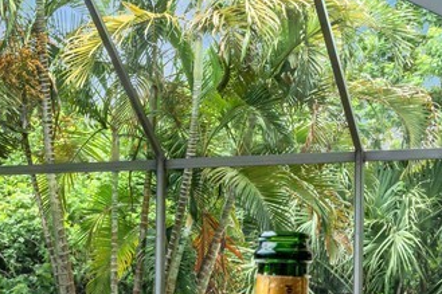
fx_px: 1338
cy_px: 317
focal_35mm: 109
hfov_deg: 17.7
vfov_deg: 12.4
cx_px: -113
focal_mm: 33
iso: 400
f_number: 22
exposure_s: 1/20
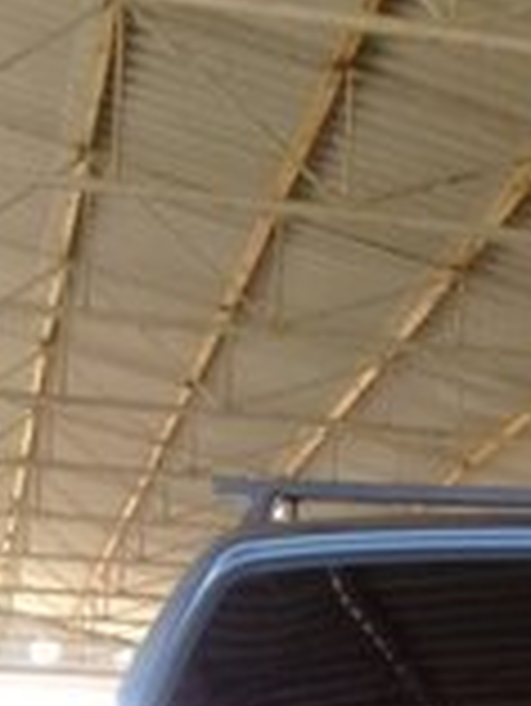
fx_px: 2002
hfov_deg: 14.7
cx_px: 616
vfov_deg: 17.7
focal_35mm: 98
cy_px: 1097
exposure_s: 1/50
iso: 64
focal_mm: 3.3
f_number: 2.2
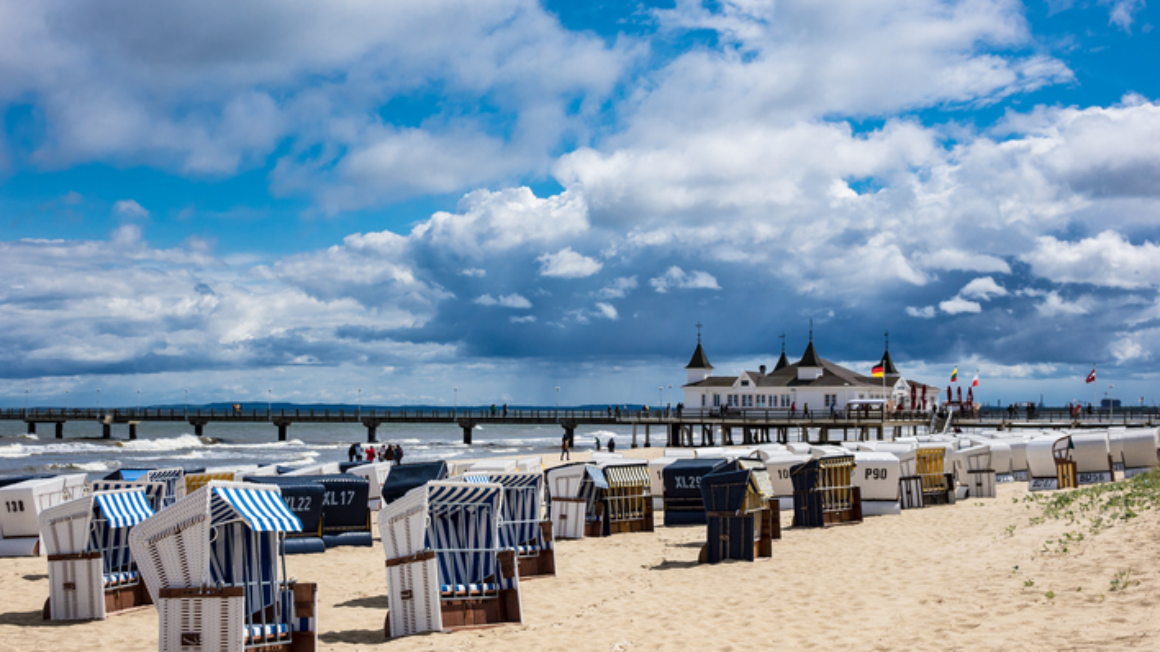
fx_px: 1384
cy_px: 388
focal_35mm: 45
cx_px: 569
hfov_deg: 45.5
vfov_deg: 26.5
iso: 125
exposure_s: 1/1000
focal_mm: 15.45
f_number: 5.6
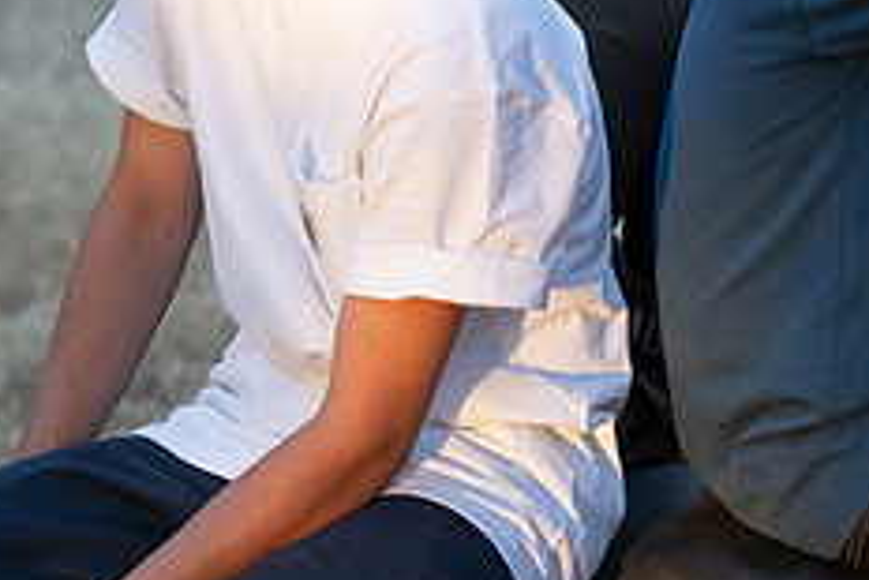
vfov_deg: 10.4
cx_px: 757
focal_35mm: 130
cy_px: -84
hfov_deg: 15.6
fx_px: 3140
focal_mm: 52
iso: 200
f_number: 2.8
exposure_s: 1/125
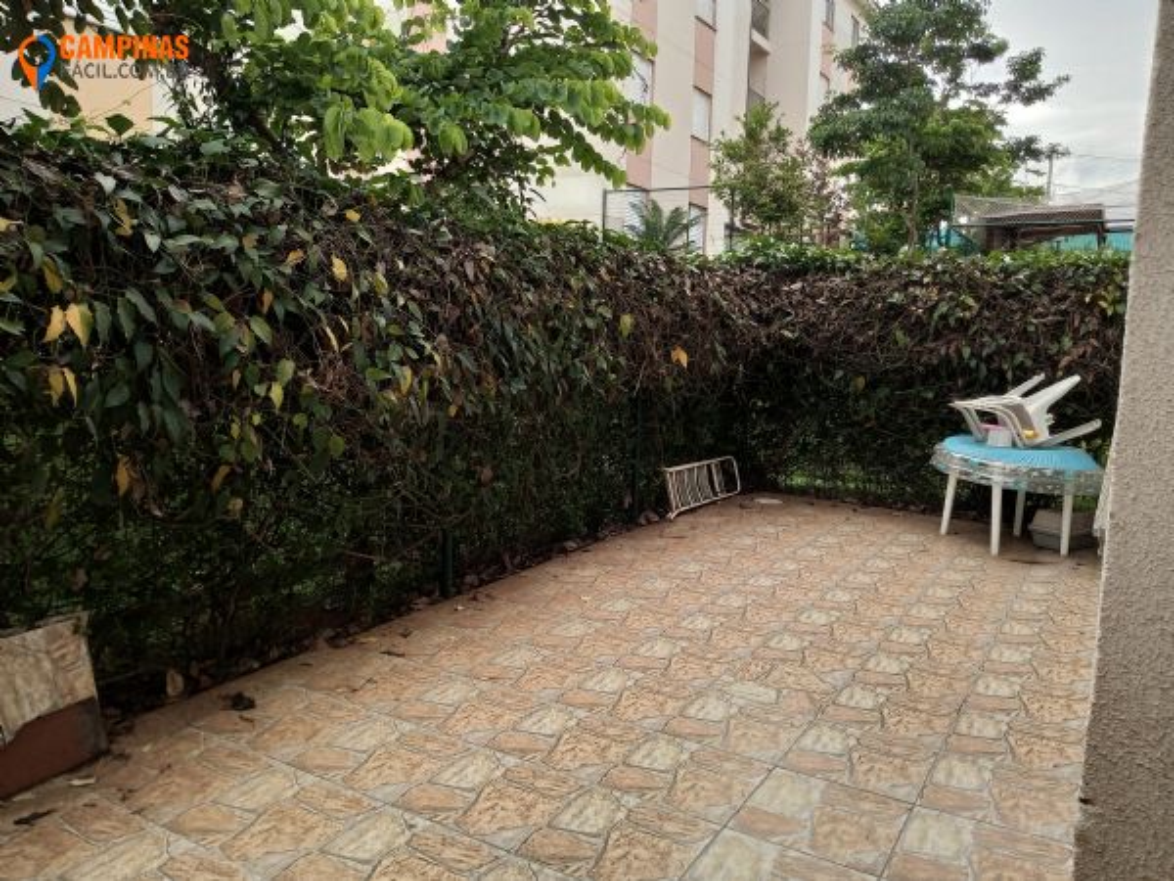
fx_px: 678
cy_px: 440
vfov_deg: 66.0
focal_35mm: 20
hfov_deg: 81.7
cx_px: 587
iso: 115
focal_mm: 3.54
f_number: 2
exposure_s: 1/366
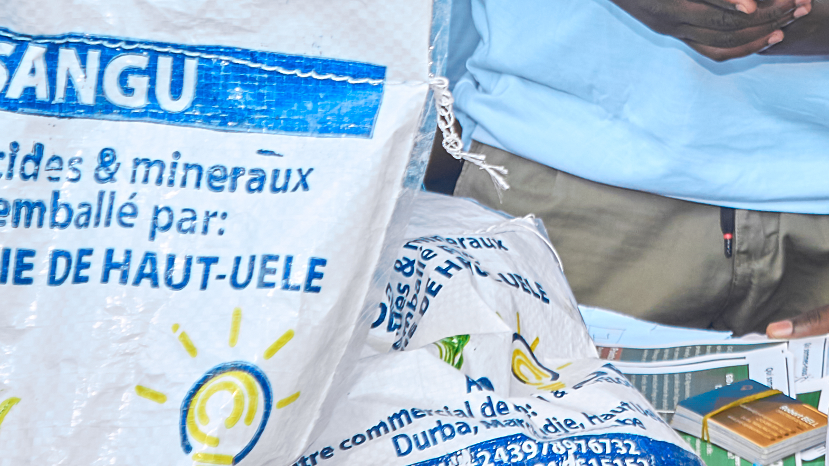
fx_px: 2638
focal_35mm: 120
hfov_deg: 17.1
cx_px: 979
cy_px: -212
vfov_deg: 9.8
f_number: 5
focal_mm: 20
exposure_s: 1/200
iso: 100
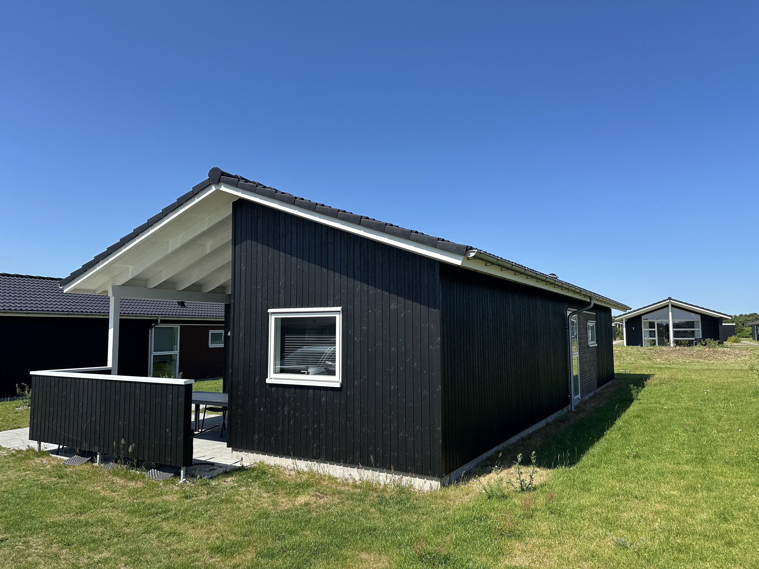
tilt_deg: +4.0
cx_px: 380
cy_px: 284
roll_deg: +0.0
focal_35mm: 24
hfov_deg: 71.6
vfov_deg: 56.8
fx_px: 526
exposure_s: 1/3356
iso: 80
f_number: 1.78
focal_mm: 6.86
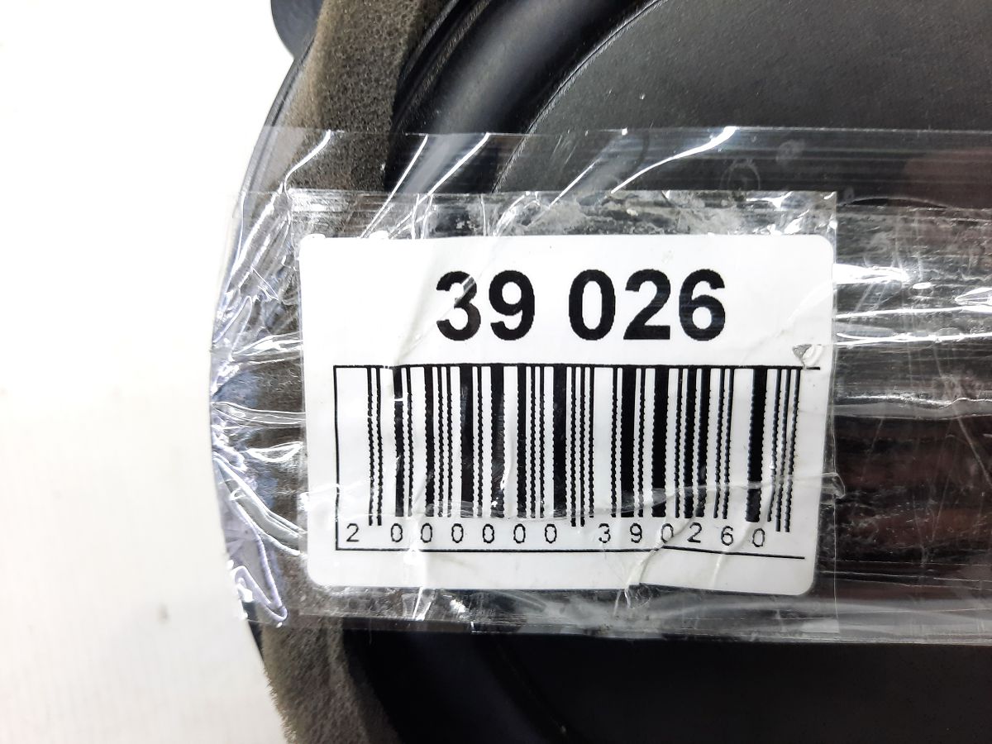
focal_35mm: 25
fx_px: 716
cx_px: 496
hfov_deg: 69.4
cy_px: 372
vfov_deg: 54.9
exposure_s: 1/50
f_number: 2
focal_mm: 4.6
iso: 160
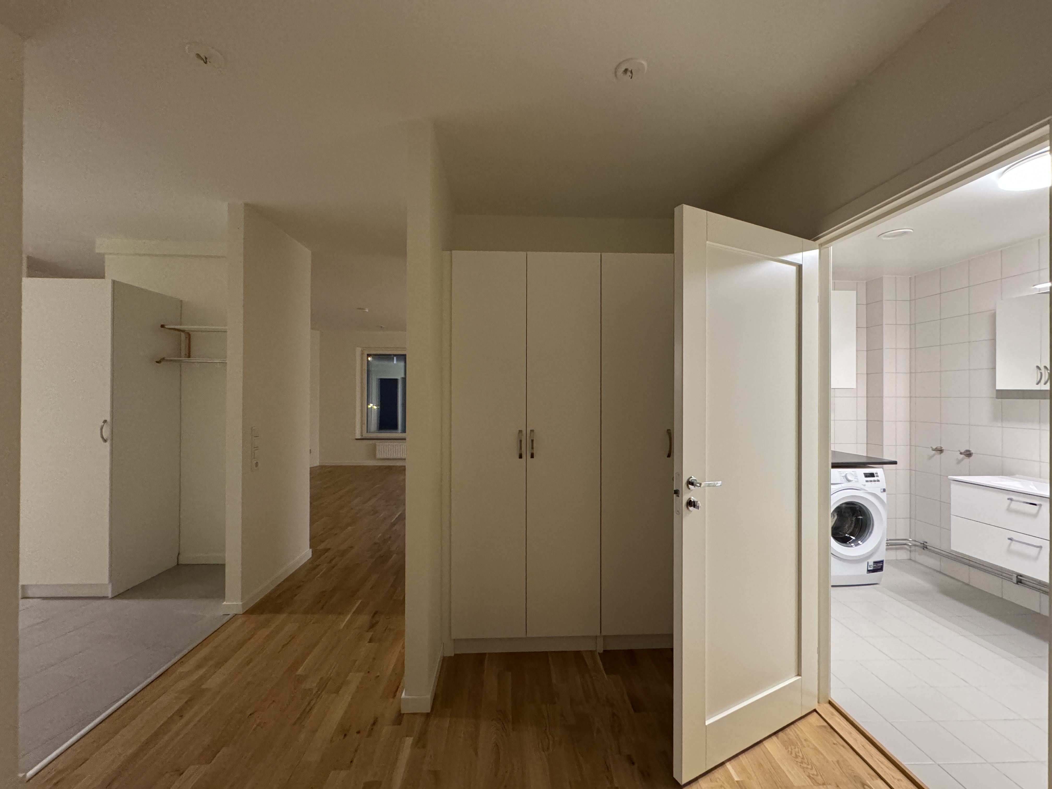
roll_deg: -0.2
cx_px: 526
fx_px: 425
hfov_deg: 102.1
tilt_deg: +1.0
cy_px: 394
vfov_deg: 85.7
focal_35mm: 14
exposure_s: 1/50
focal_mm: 2.22
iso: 800
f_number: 2.2
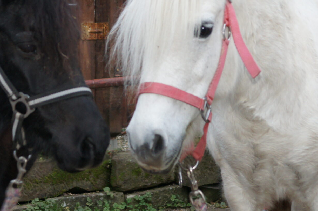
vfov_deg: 9.7
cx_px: 120
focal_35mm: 141
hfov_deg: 14.5
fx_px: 1245
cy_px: 66
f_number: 4.5
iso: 500
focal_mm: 45
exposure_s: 1/80
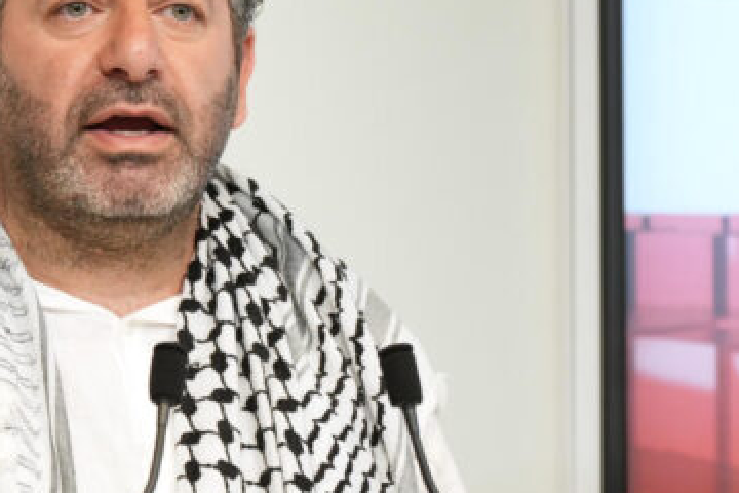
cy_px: 271
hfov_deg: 5.1
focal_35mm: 400
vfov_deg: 3.4
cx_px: 76
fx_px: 8210
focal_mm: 200
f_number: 4
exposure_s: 1/125
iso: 1250
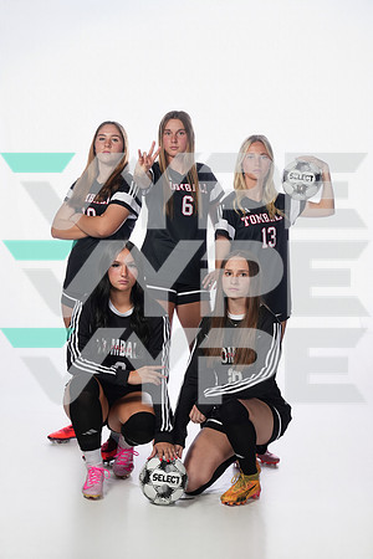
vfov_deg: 30.5
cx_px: 186
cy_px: 280
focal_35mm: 66
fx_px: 1026
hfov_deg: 20.6
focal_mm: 66
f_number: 8
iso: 800
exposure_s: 1/250
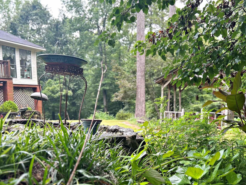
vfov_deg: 40.5
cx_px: 134
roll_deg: +2.2
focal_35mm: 35
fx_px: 249
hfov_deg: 52.5
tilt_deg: -1.3
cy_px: 110
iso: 64
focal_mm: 5.7
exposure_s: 1/121
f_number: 1.5
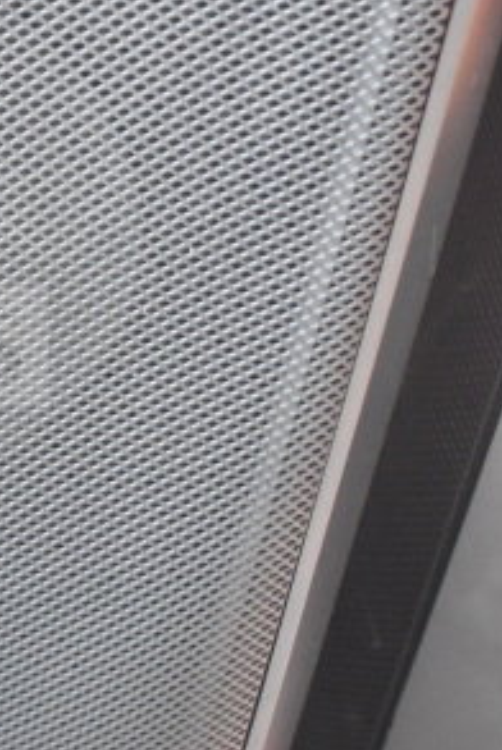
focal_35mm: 108
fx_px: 2244
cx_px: -241
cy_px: 203
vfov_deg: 18.9
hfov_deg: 12.2
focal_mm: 23
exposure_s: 1/40
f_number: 3.8
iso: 3200
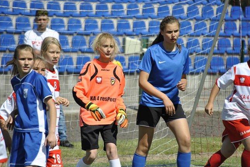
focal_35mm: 305
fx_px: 2117
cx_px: 126
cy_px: 84
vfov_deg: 4.5
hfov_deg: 6.8
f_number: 5.6
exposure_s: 1/1000
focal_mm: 200
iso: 200
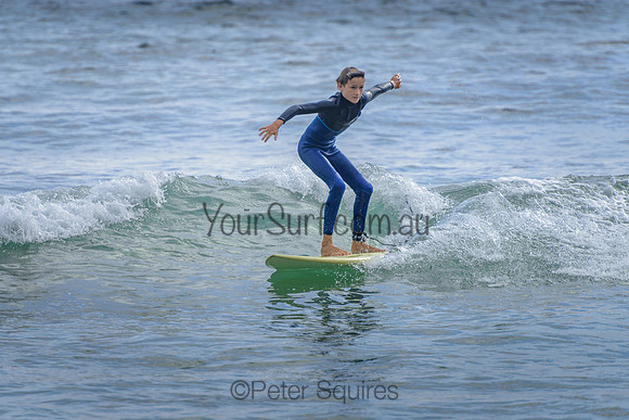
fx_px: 8569
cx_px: 302
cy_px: 200
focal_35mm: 490
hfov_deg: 4.2
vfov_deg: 2.8
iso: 160
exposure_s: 1/1600
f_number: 5.6
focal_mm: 400
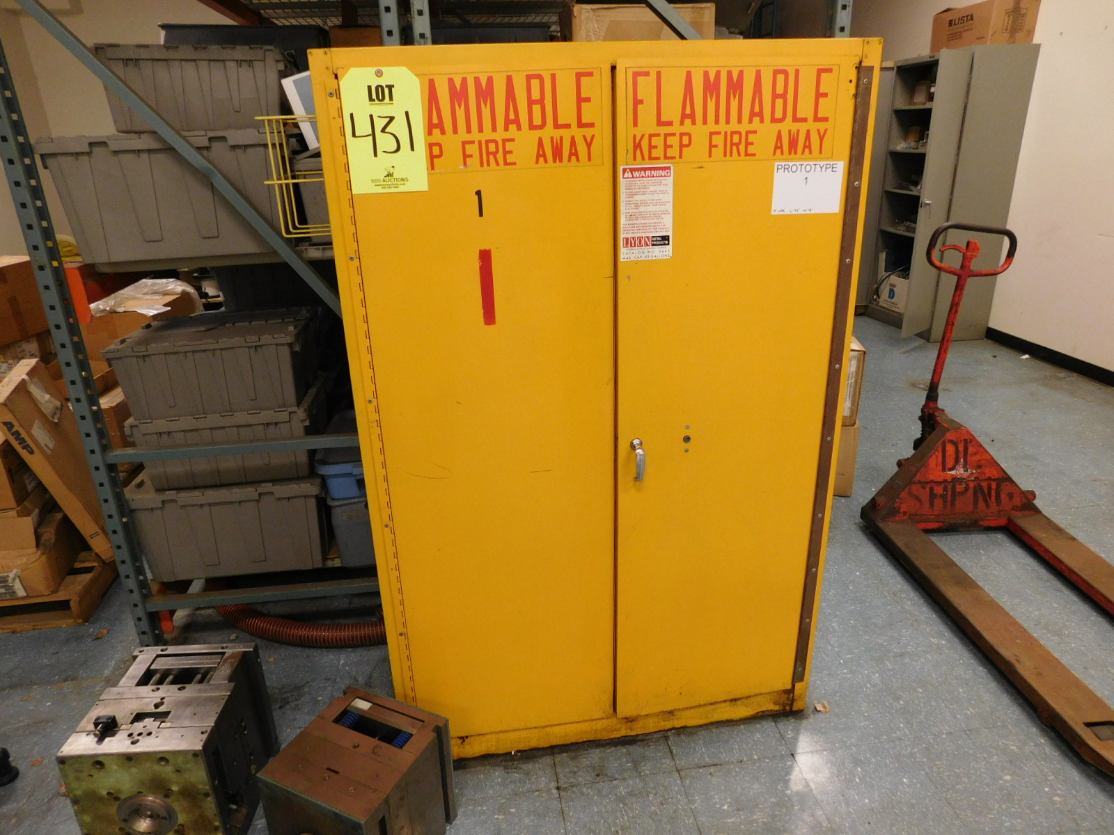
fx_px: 740
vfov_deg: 58.9
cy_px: 418
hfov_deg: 73.9
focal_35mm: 23
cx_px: 557
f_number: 3
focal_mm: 4
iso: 220
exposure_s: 1/30
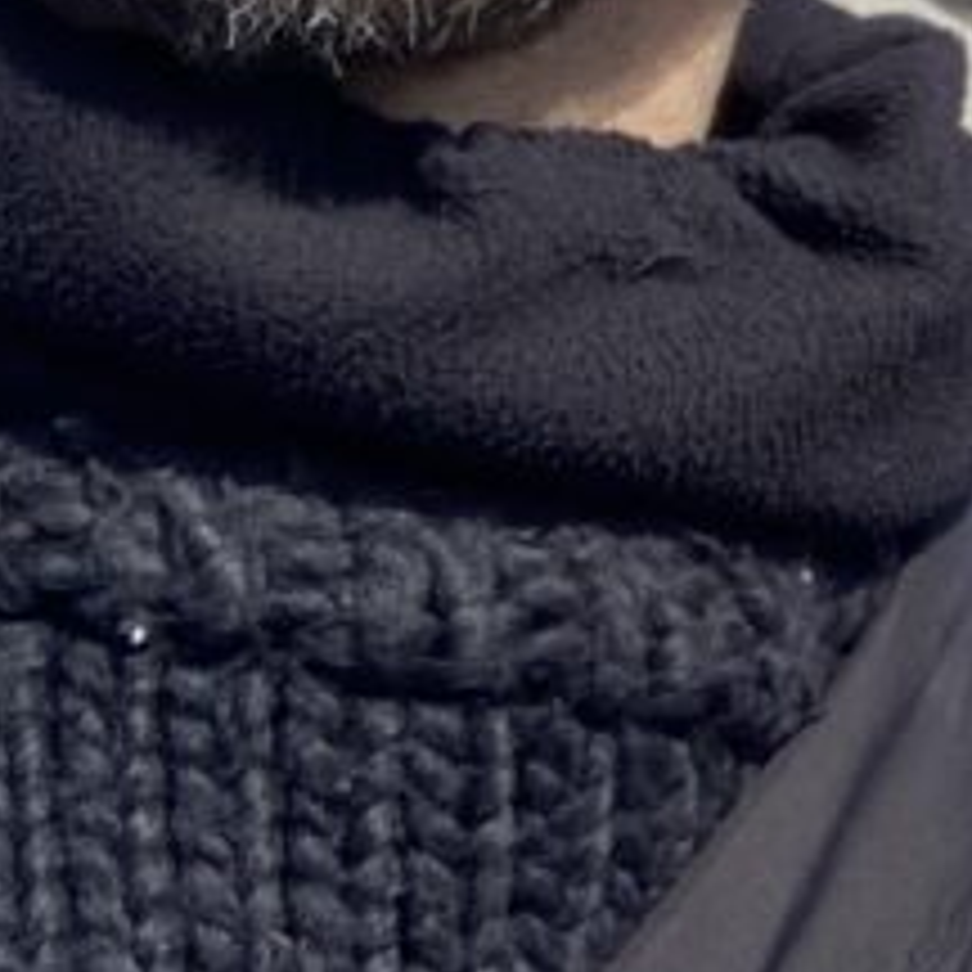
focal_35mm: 157
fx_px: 4988
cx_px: 1809
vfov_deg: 10.7
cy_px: -549
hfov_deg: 10.4
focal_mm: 2.87
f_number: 2.2
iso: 20
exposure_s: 1/903
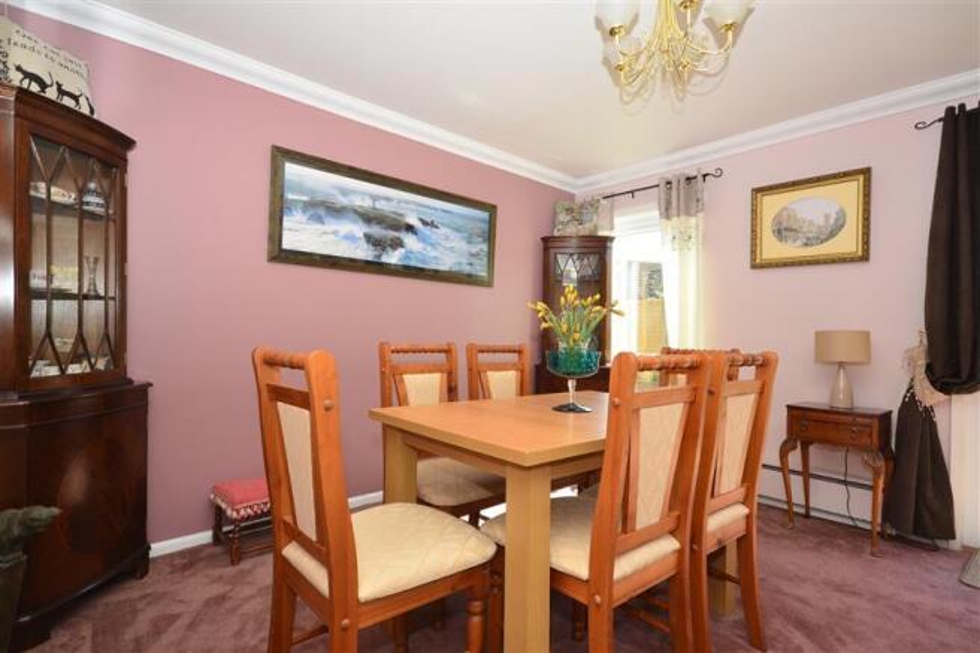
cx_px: 490
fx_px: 531
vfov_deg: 63.2
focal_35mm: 20
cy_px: 326
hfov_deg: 85.4
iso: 200
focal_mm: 13
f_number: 5.6
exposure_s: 1/100
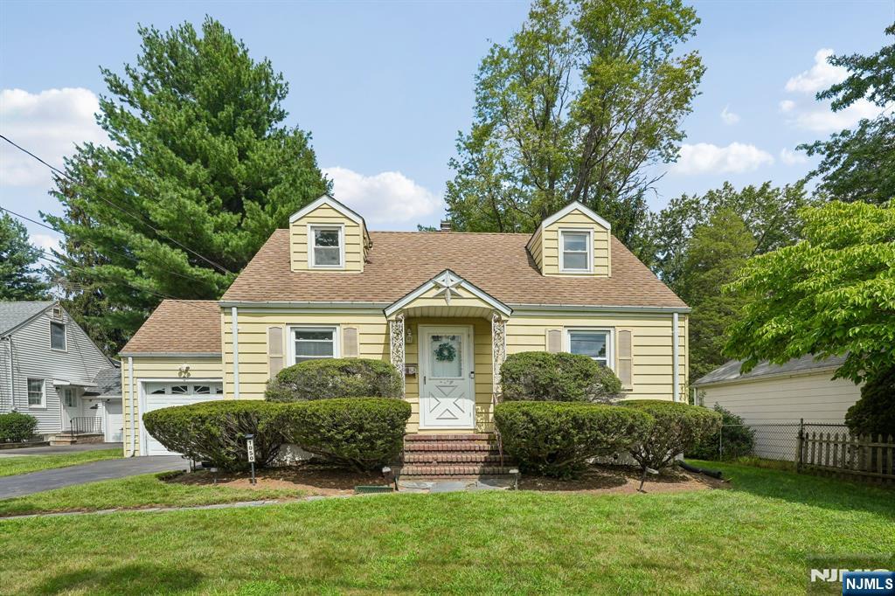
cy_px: 298
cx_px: 448
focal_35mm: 16
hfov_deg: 95.0
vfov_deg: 72.0
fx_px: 410
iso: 100
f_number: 8
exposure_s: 1/640
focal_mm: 16.5
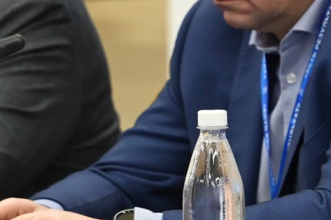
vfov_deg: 2.3
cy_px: 71
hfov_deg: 3.4
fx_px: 5597
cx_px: 484
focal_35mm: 609
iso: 4000
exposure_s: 1/200
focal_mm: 128
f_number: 4.5
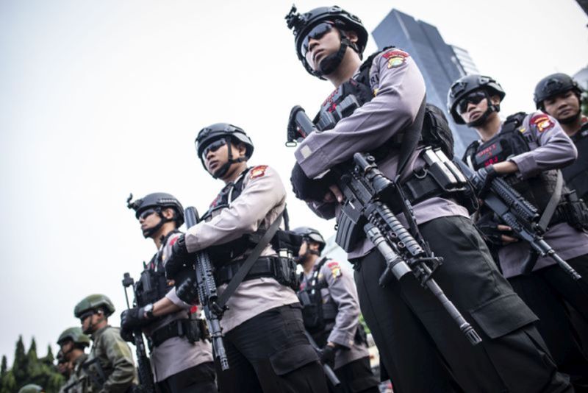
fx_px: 457
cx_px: 294
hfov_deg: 65.5
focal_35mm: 28
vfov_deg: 46.4
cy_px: 196
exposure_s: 1/200
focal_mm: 28
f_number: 2.8
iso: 100
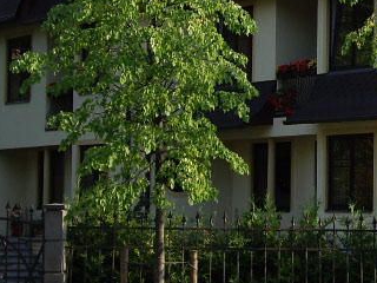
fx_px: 1917
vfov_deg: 8.4
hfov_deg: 11.1
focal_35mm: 176
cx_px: 393
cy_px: 65
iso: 50
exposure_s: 1/250
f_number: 3.4
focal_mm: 11.5
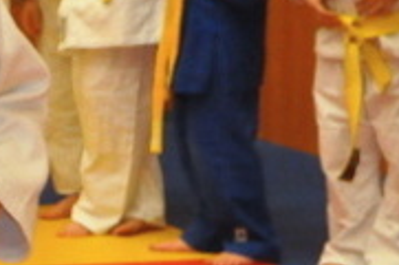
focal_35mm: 257
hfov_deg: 7.5
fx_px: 2841
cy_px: 205
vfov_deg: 5.3
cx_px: -589
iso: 2500
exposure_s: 1/100
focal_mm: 31
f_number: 5.6
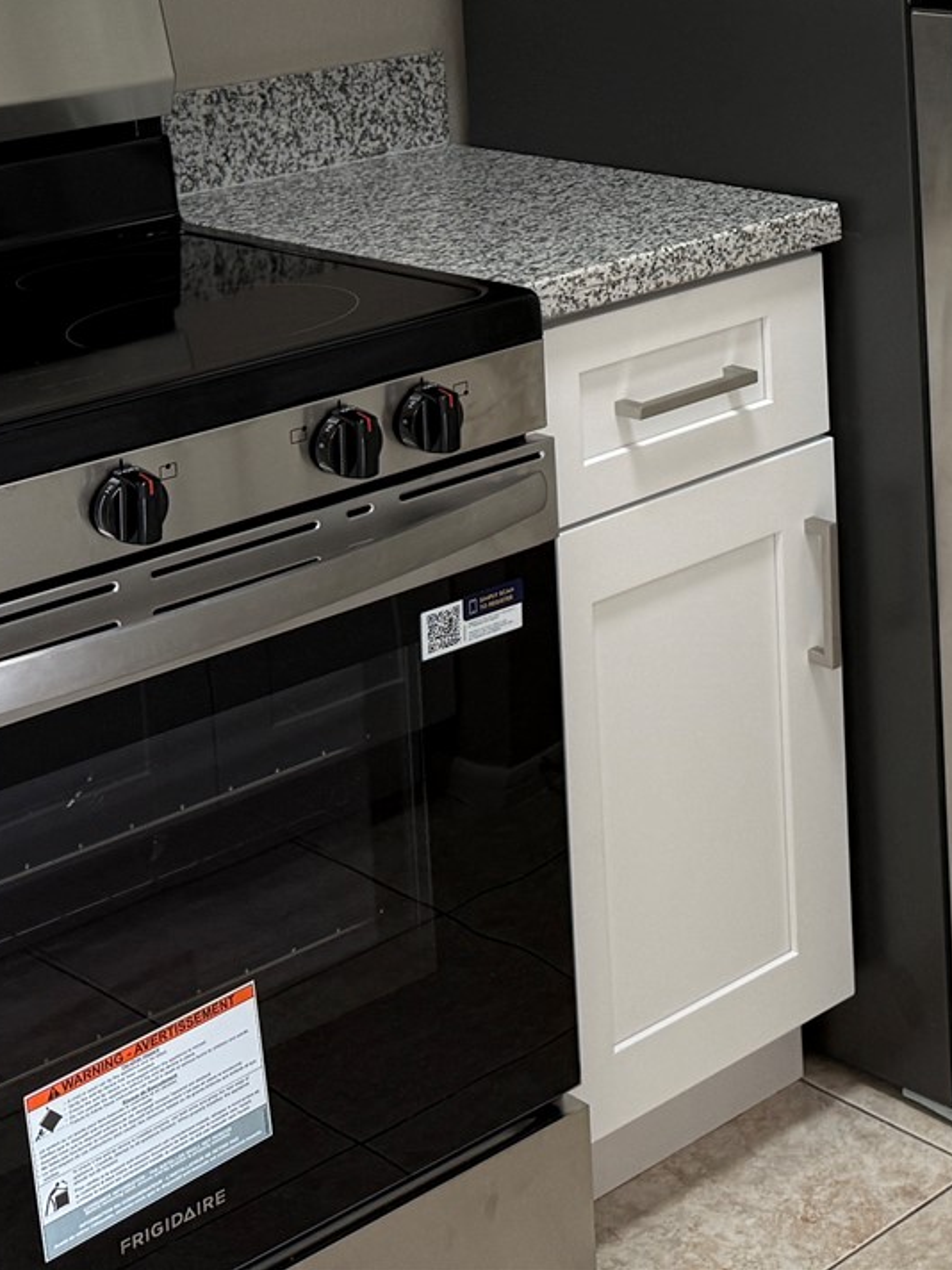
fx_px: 2530
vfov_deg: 26.2
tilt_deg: -4.6
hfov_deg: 20.2
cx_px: 1087
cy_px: -98
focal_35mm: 69
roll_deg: +2.2
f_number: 1.78
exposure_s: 1/120
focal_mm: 6.76
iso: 100
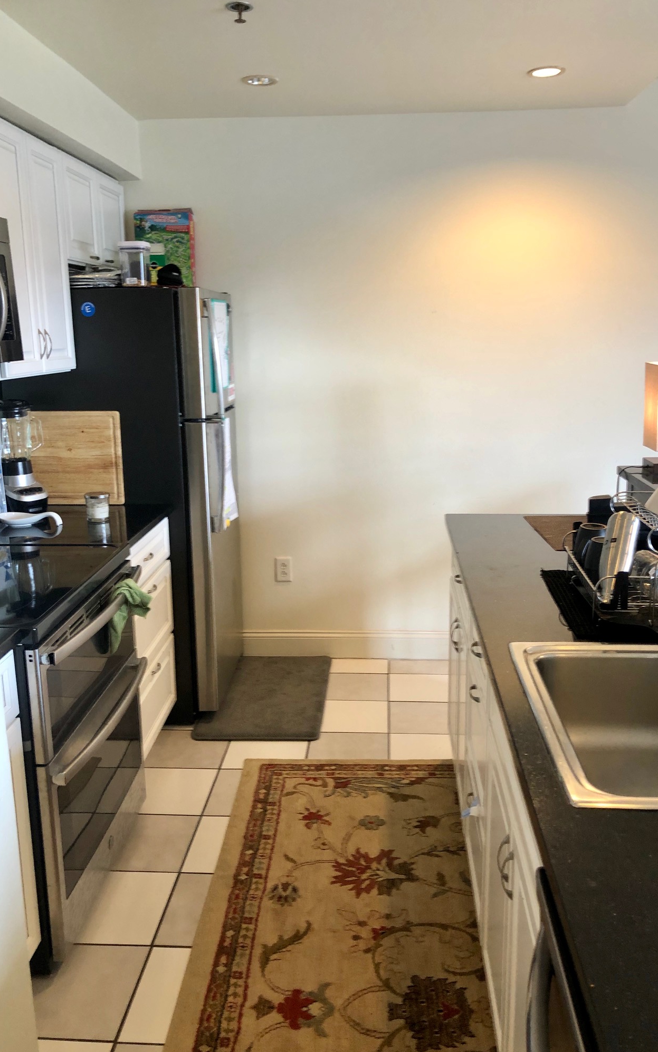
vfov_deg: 62.9
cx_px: 343
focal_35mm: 30
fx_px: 860
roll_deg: +0.8
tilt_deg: -14.1
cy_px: 526
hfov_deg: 41.8
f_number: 1.8
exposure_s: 1/20
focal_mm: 4
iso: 40
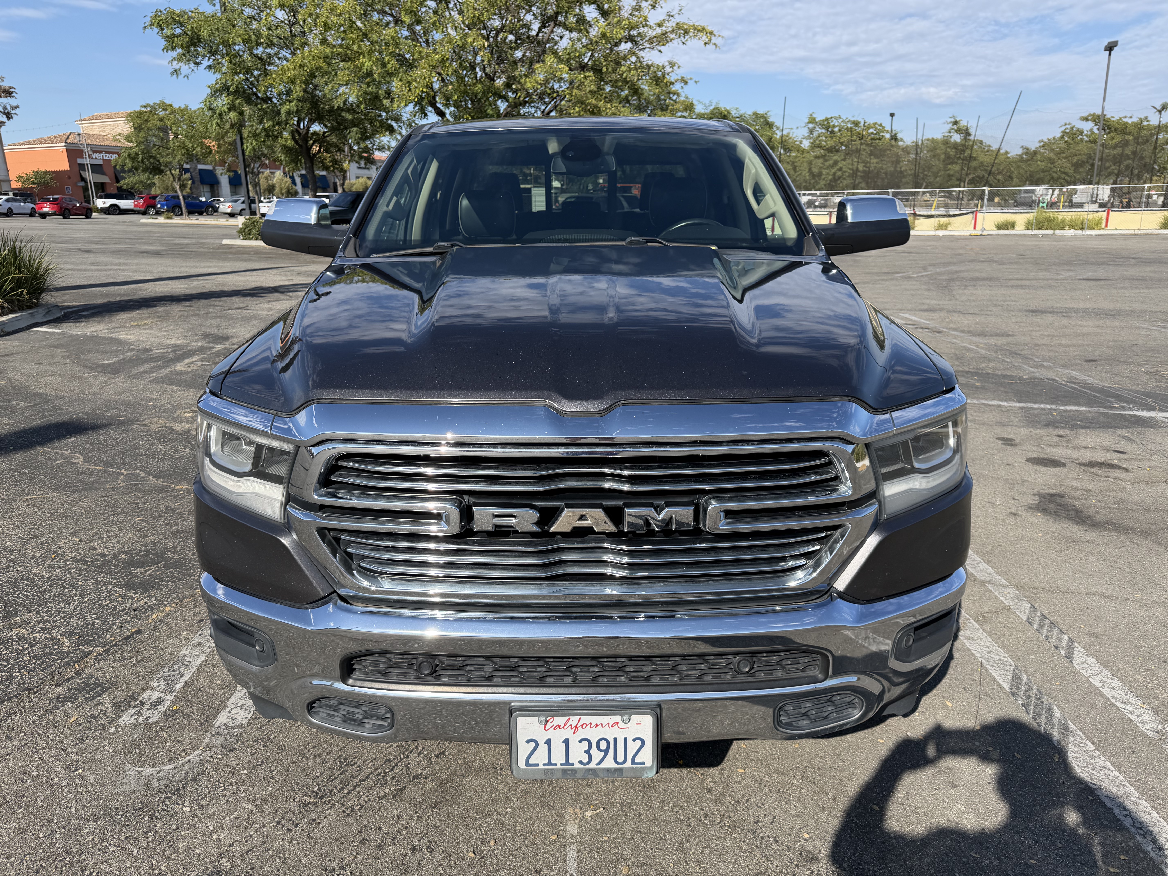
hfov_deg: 71.6
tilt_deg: -15.5
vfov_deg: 56.8
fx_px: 810
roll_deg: +1.5
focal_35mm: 24
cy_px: 438
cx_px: 584
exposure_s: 1/3425
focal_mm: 6.76
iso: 80
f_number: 1.78
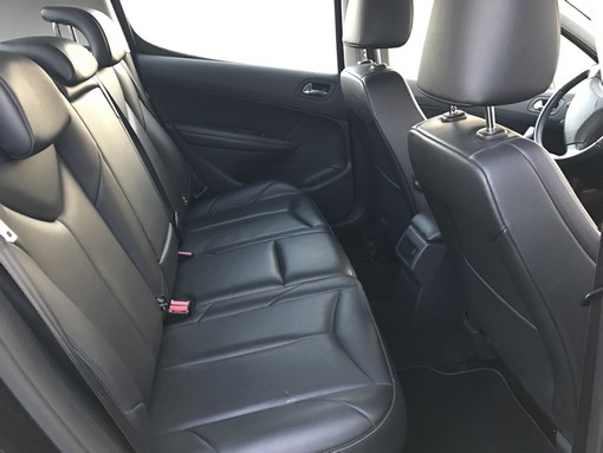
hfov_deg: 63.4
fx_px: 488
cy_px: 226
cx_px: 302
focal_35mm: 28
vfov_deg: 49.8
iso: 100
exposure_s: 1/8
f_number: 1.8
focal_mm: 3.99
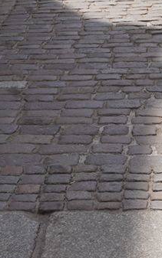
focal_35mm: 145
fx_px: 1023
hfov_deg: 9.0
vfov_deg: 13.0
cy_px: -206
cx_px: 115
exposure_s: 1/100
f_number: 13
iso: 100
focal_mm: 24
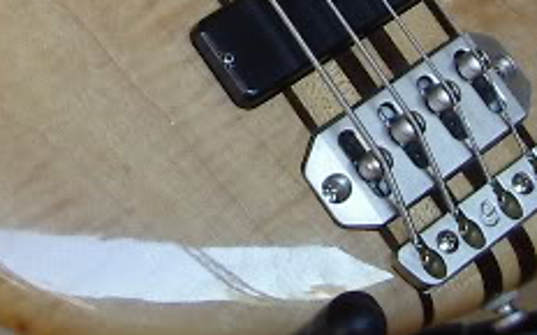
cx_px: 51
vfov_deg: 11.4
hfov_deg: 18.5
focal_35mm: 111
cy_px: -152
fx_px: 1624
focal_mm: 5.8
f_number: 2.6
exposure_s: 1/50
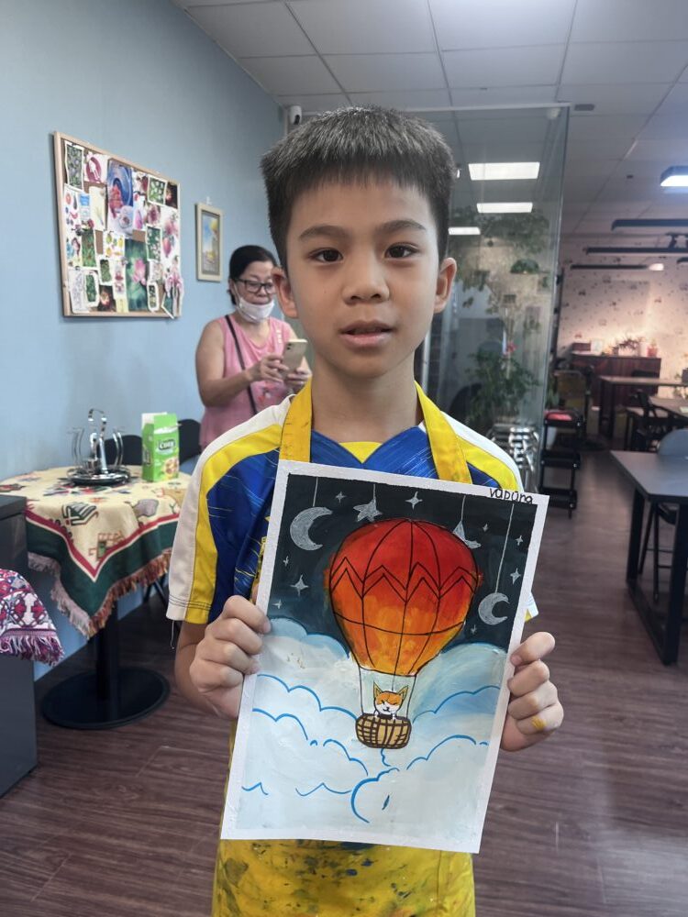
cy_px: 458
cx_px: 344
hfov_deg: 53.1
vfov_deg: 67.3
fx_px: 689
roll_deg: -1.6
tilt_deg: -10.7
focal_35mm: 26
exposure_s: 1/100
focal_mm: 5.1
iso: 100
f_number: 1.6
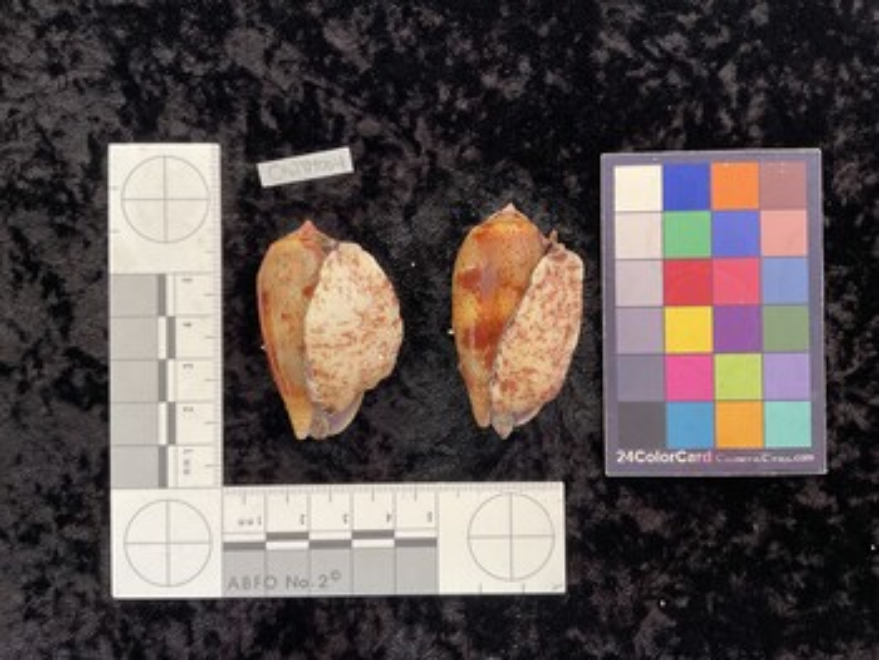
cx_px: 440
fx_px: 737
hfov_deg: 61.6
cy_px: 330
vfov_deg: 48.3
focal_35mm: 29
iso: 64
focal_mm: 3
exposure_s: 1/50
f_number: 1.8
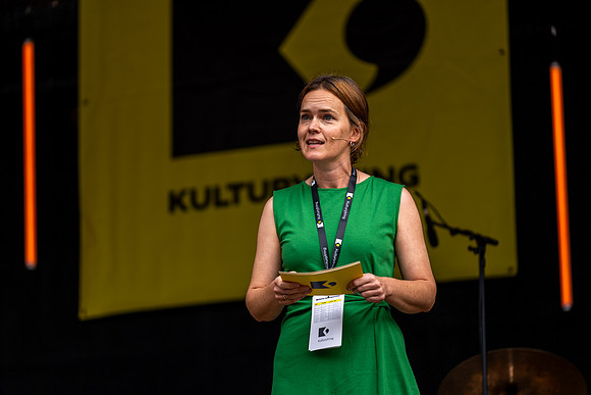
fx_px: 2923
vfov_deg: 7.7
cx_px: 296
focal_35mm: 178
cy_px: 198
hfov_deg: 11.5
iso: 100
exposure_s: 1/800
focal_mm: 178
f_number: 2.8
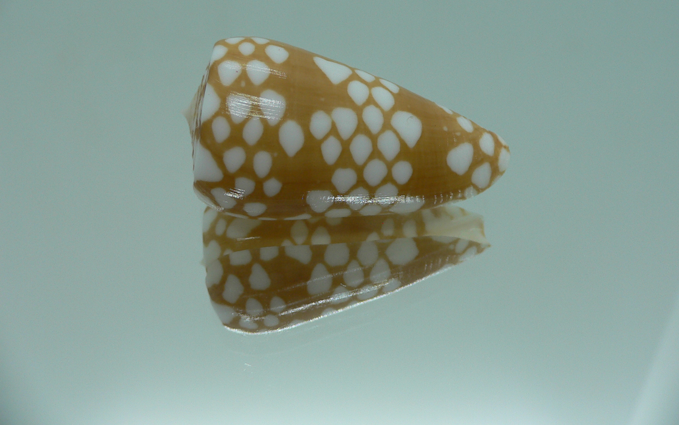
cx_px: 344
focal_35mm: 38
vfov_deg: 33.5
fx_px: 703
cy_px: 172
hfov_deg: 51.5
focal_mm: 4.6
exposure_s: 1/60
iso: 80
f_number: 2.8
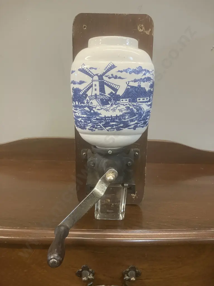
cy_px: 143
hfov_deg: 49.7
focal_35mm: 28
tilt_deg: -10.2
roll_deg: -2.5
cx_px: 107
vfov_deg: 63.4
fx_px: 231
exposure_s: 1/50
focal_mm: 3.99
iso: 250
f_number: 1.8
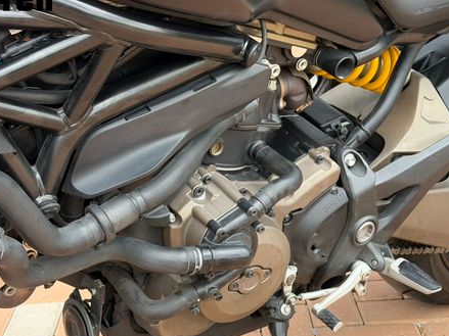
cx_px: 249
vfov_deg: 21.0
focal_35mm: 70
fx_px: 908
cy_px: 188
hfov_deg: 27.8
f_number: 1.78
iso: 80
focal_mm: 6.76
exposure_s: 1/561
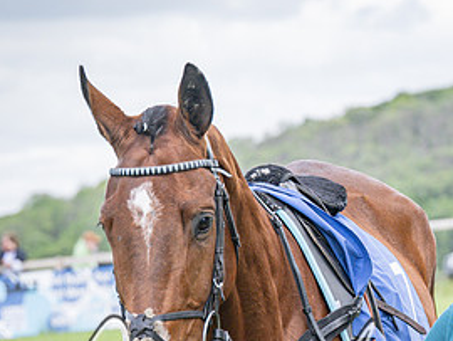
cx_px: 395
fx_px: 3654
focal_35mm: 279
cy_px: 194
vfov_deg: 5.3
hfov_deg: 7.1
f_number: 4
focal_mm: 82
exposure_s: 1/1600
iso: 400
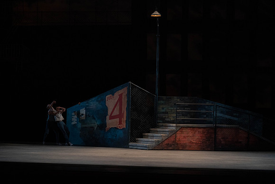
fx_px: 741
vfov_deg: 14.1
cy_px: 92
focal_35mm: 97
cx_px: 138
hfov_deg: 21.0
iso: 3200
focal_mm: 97
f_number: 4.5
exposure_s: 1/400
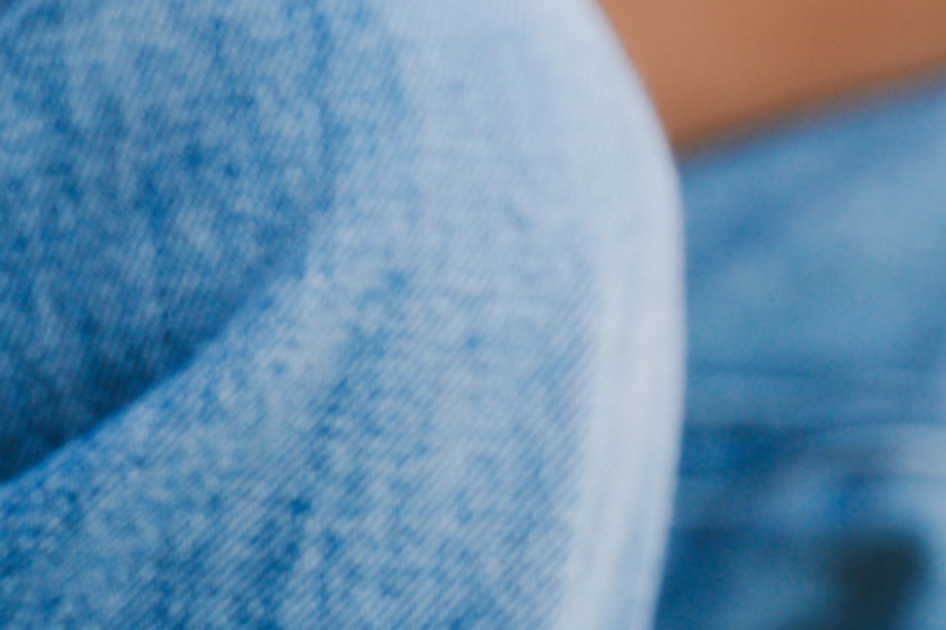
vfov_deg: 5.0
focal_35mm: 275
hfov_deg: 7.3
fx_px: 7226
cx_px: -531
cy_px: -384
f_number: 3.2
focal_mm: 41
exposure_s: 1/500
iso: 250
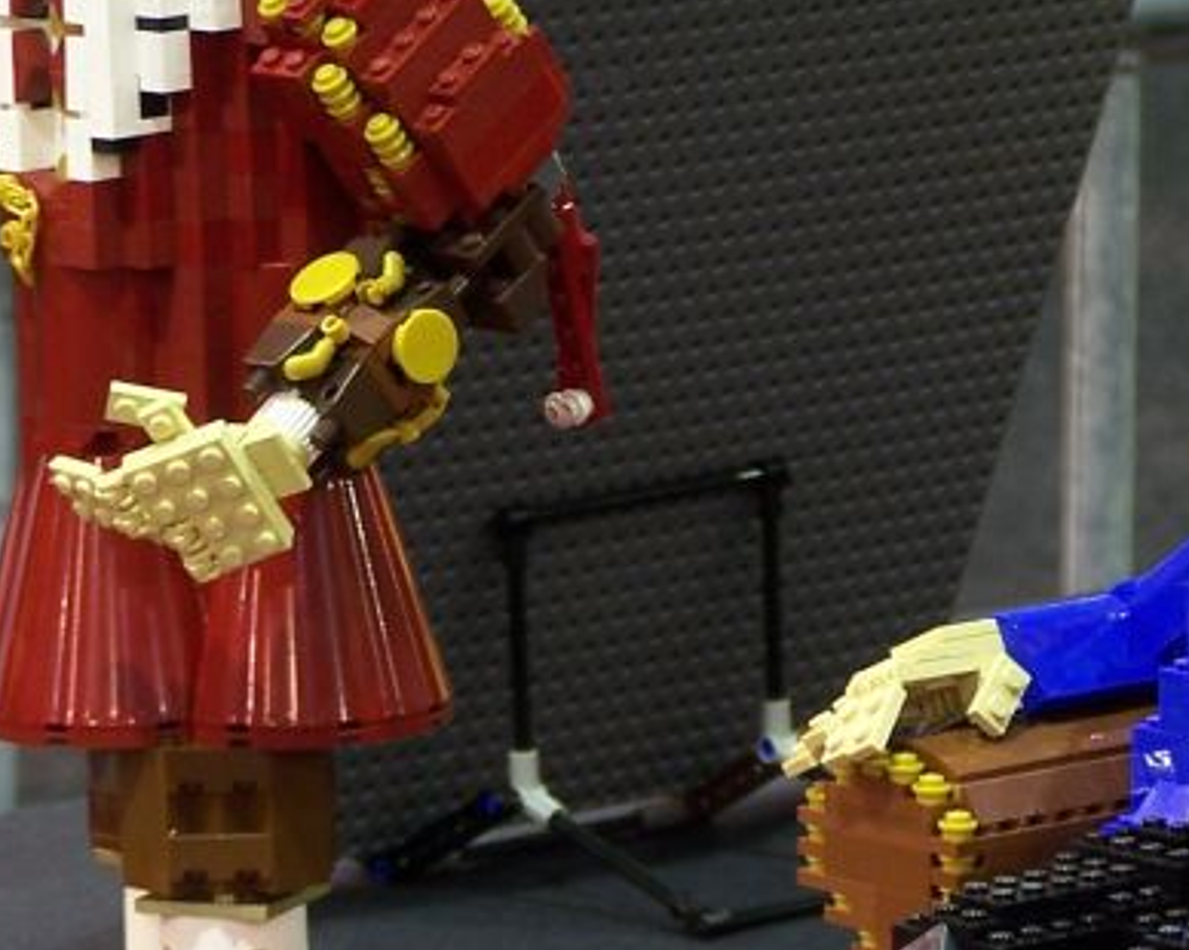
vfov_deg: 4.3
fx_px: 12592
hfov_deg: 5.4
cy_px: 564
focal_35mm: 358
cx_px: 797
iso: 80
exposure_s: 1/2
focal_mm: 23.1
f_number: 3.2
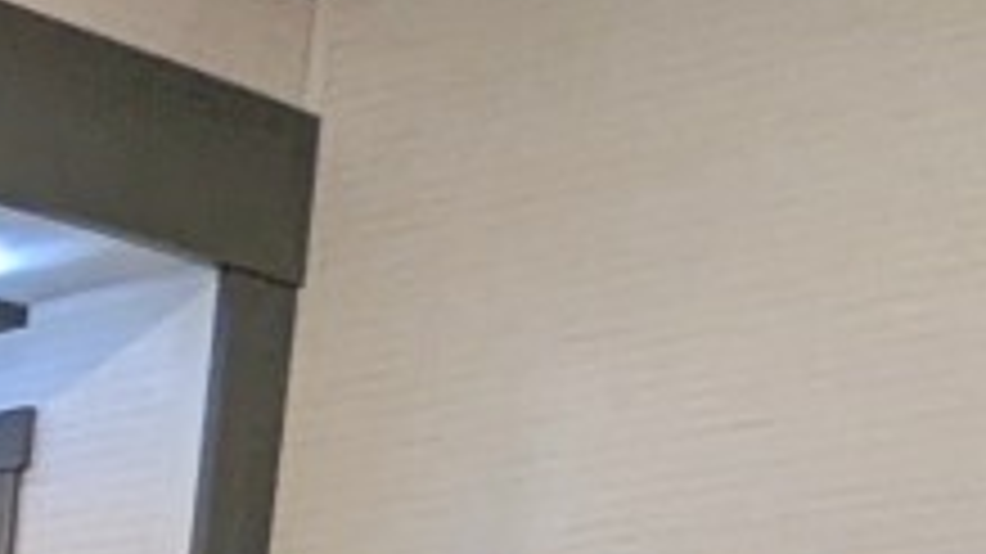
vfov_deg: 9.0
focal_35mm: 111
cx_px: -1776
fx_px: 2901
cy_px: 1617
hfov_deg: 12.1
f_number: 2.2
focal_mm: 2.35
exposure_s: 1/74
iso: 208
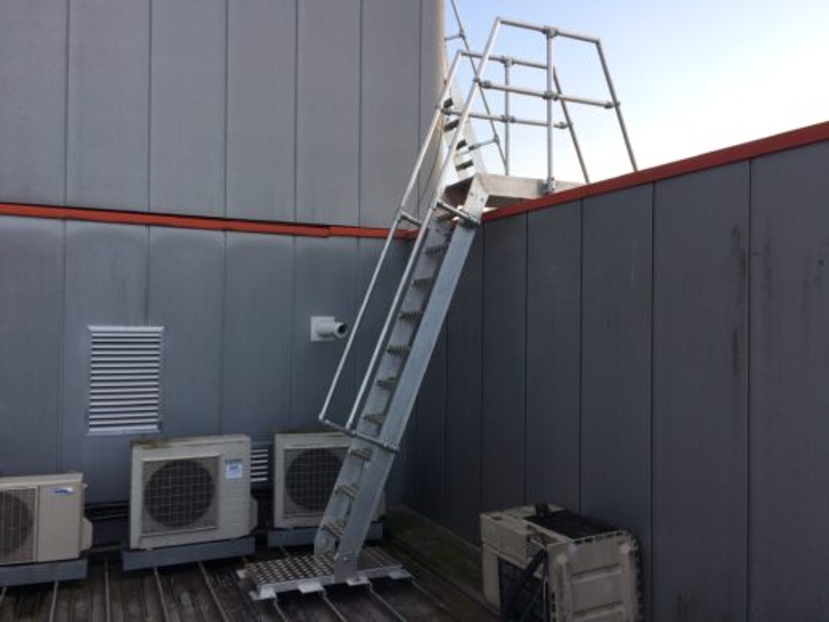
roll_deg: -0.3
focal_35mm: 29
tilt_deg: -0.4
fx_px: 695
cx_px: 414
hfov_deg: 61.7
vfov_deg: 48.2
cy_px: 311
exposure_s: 1/733
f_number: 2.2
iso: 32
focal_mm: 4.15
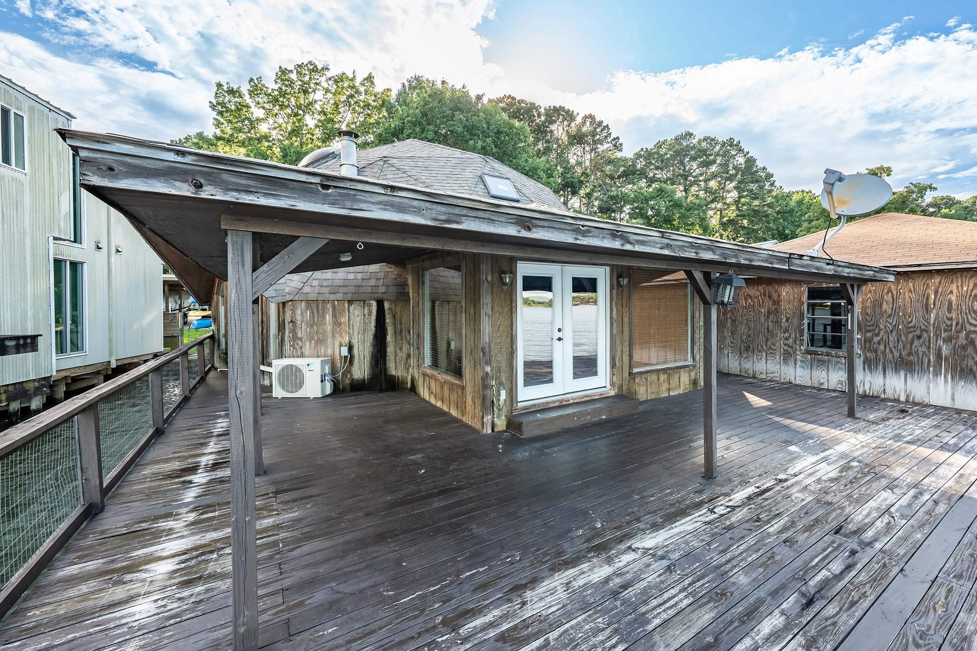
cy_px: 316
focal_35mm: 15
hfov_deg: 99.9
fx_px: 407
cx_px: 549
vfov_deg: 77.3
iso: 800
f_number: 8
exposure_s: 1/640
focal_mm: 13
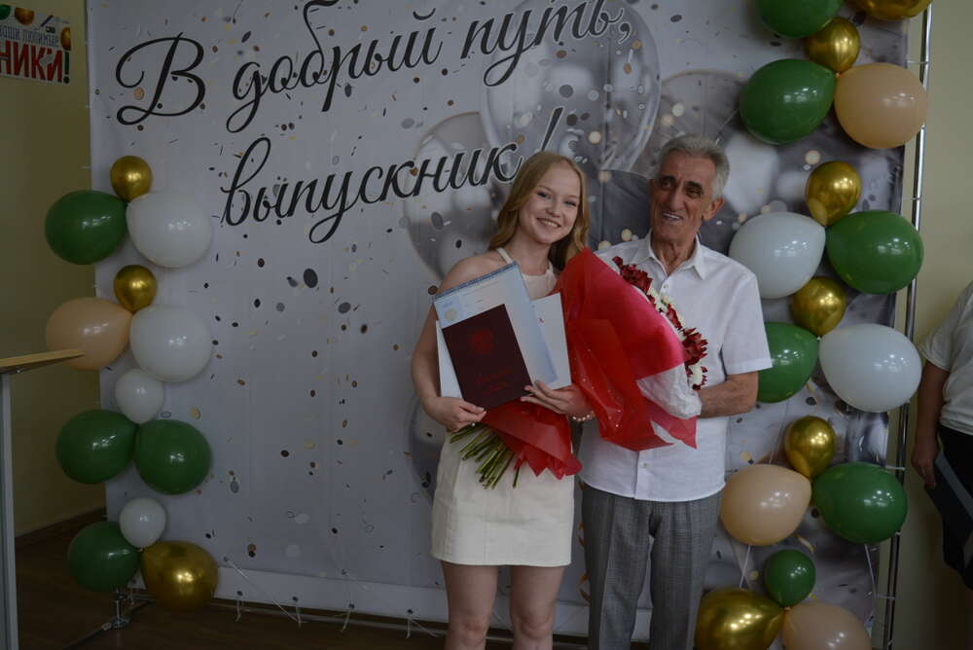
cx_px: 486
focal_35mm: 36
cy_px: 325
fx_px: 974
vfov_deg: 36.9
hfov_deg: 53.1
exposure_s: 1/60
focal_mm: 24
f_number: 4
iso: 450
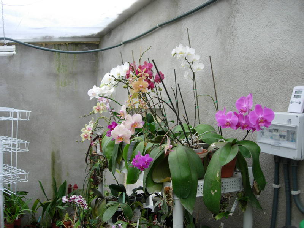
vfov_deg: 37.7
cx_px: 152
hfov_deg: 49.0
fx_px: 334
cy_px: 114
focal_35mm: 38
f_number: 2.8
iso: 79
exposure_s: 1/32
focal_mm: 7.8
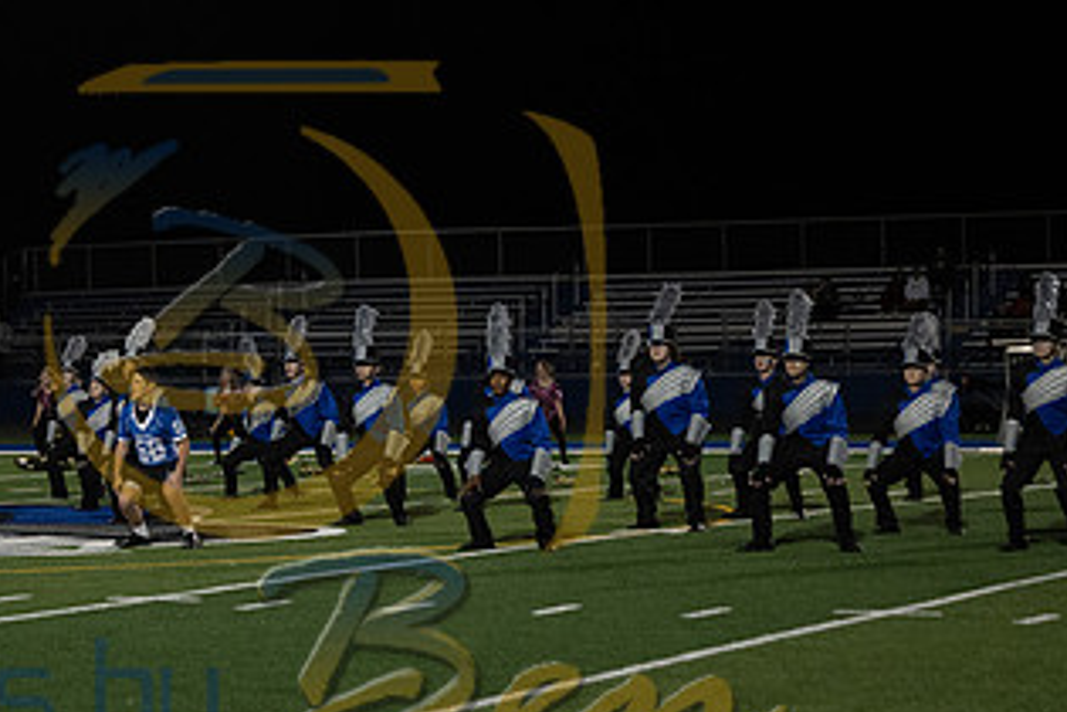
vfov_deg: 10.6
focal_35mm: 129
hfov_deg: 15.8
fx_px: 3823
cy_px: 412
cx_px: 183
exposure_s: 1/1250
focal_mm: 70
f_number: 2.8
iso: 3200
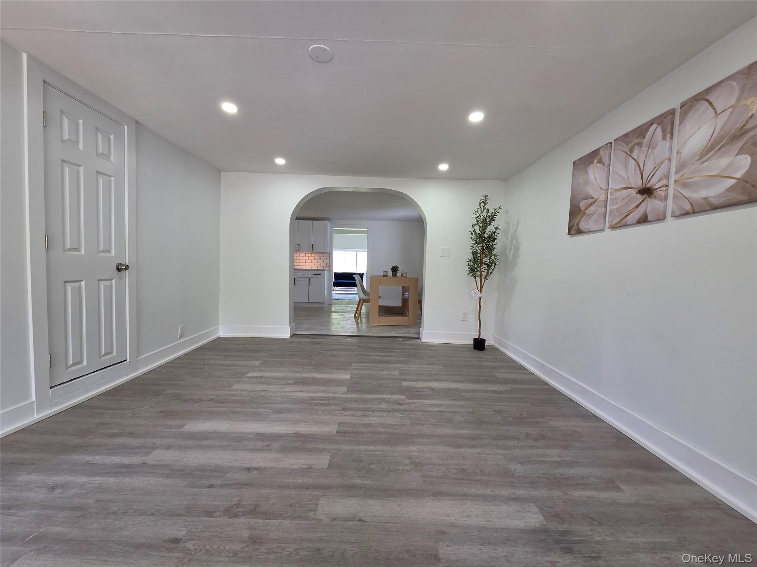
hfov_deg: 106.2
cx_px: 378
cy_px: 284
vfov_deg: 89.9
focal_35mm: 13
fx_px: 284
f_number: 2.2
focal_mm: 2.2
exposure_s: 1/120
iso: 160
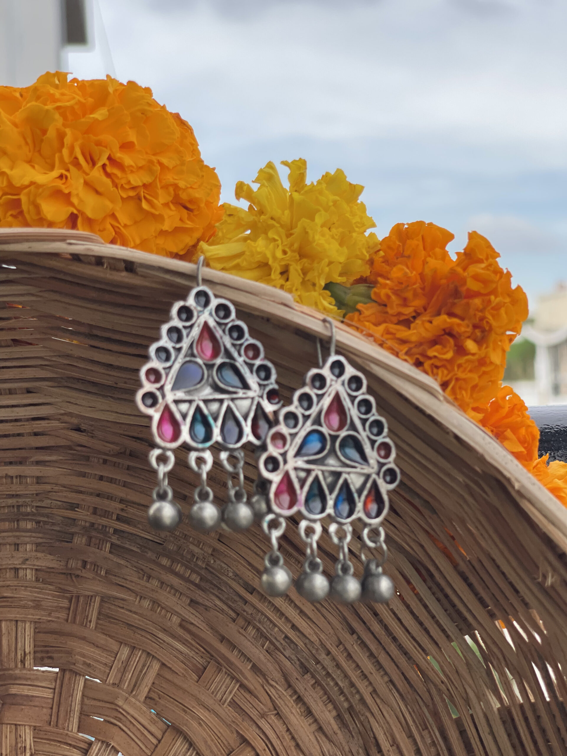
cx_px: 284
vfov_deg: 30.3
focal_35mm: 64
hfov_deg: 22.9
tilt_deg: +0.6
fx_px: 1398
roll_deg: +2.7
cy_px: 378
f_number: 2.2
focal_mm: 7.5
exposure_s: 1/481
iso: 32
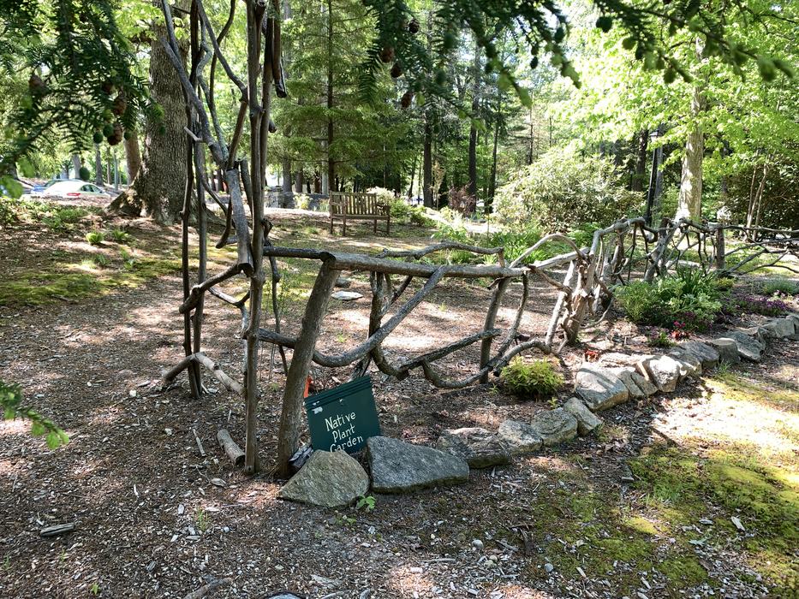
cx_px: 400
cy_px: 300
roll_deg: -1.4
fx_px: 600
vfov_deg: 53.1
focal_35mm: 26
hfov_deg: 67.3
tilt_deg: -11.7
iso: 32
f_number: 1.8
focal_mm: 4.25
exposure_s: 1/122
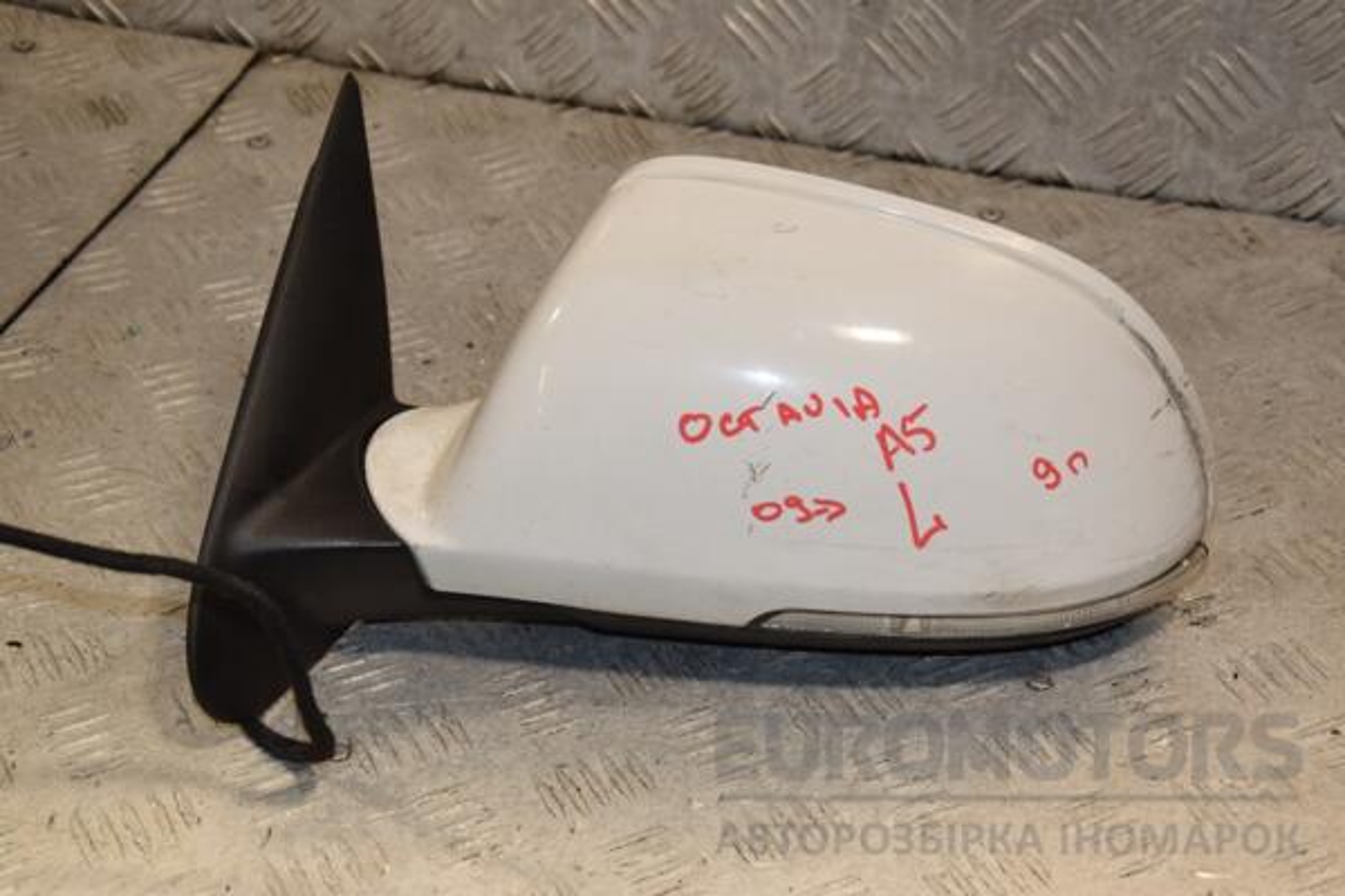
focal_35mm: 87
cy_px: 448
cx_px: 672
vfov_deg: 15.7
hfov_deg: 23.4
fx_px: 3250
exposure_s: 1/200
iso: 800
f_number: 8
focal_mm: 58
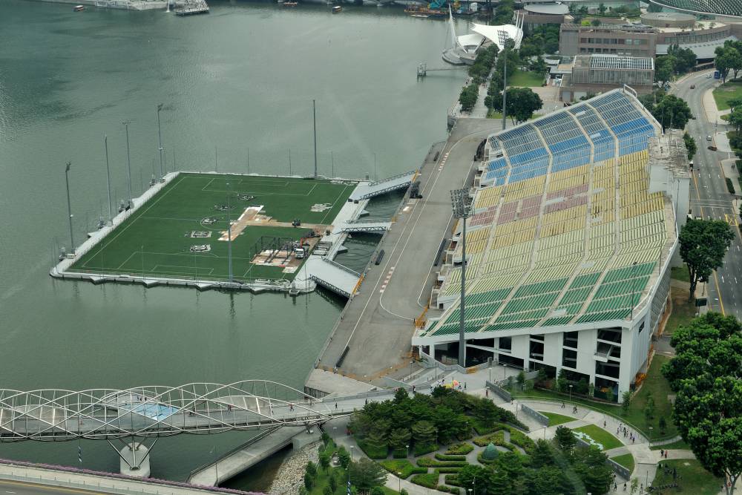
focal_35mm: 63
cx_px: 371
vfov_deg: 21.6
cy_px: 248
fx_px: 1299
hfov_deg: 31.9
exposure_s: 1/250
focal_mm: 42
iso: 200
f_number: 11
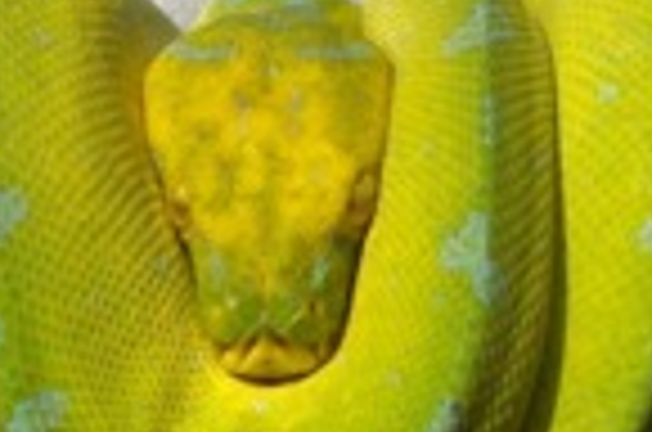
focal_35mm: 483
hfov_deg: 4.3
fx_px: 8728
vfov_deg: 2.8
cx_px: 364
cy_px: 400
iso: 100
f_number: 7.7
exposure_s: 1/602
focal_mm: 17.39
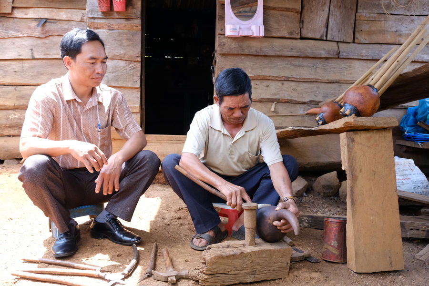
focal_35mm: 29
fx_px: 346
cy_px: 143
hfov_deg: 63.7
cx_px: 214
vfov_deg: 45.0
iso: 2000
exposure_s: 1/500
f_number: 5
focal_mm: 19.2
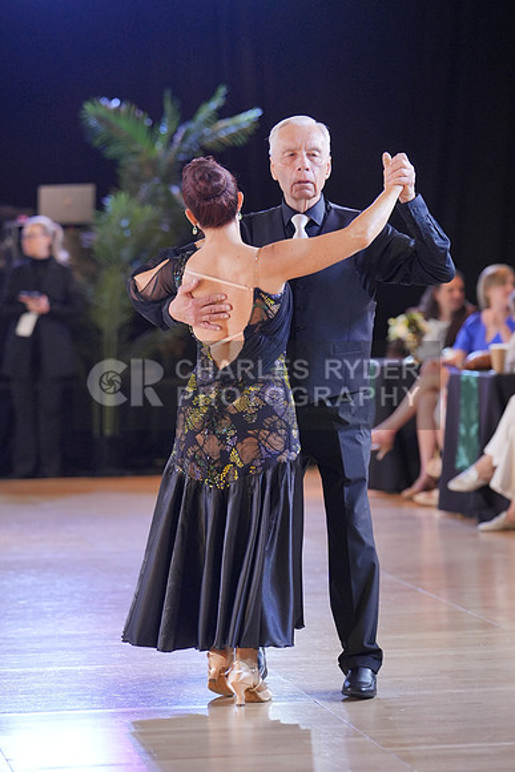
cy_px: 386
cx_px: 258
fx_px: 2916
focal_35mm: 136
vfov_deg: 15.1
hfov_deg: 10.1
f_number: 2
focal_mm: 91
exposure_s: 1/500
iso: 1250
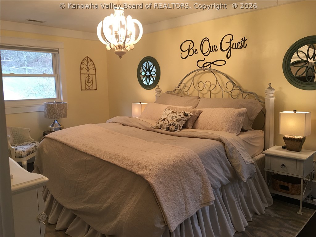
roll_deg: -0.5
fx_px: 265
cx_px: 158
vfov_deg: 48.2
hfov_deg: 61.7
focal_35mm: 29
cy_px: 118
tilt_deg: -6.7
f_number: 2.2
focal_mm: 4.15
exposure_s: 1/15
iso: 32
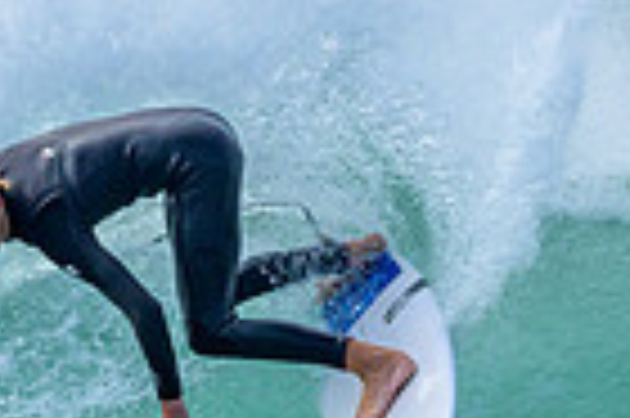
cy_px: 569
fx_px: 58643
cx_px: 156
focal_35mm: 3355
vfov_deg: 0.4
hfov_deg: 0.6
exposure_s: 1/2000
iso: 400
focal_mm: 800
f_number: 6.3
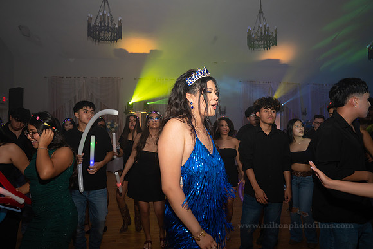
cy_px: 124
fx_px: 249
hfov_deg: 73.7
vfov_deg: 53.2
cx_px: 186
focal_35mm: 24
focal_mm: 24
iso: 800
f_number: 7.1
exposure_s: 1/80
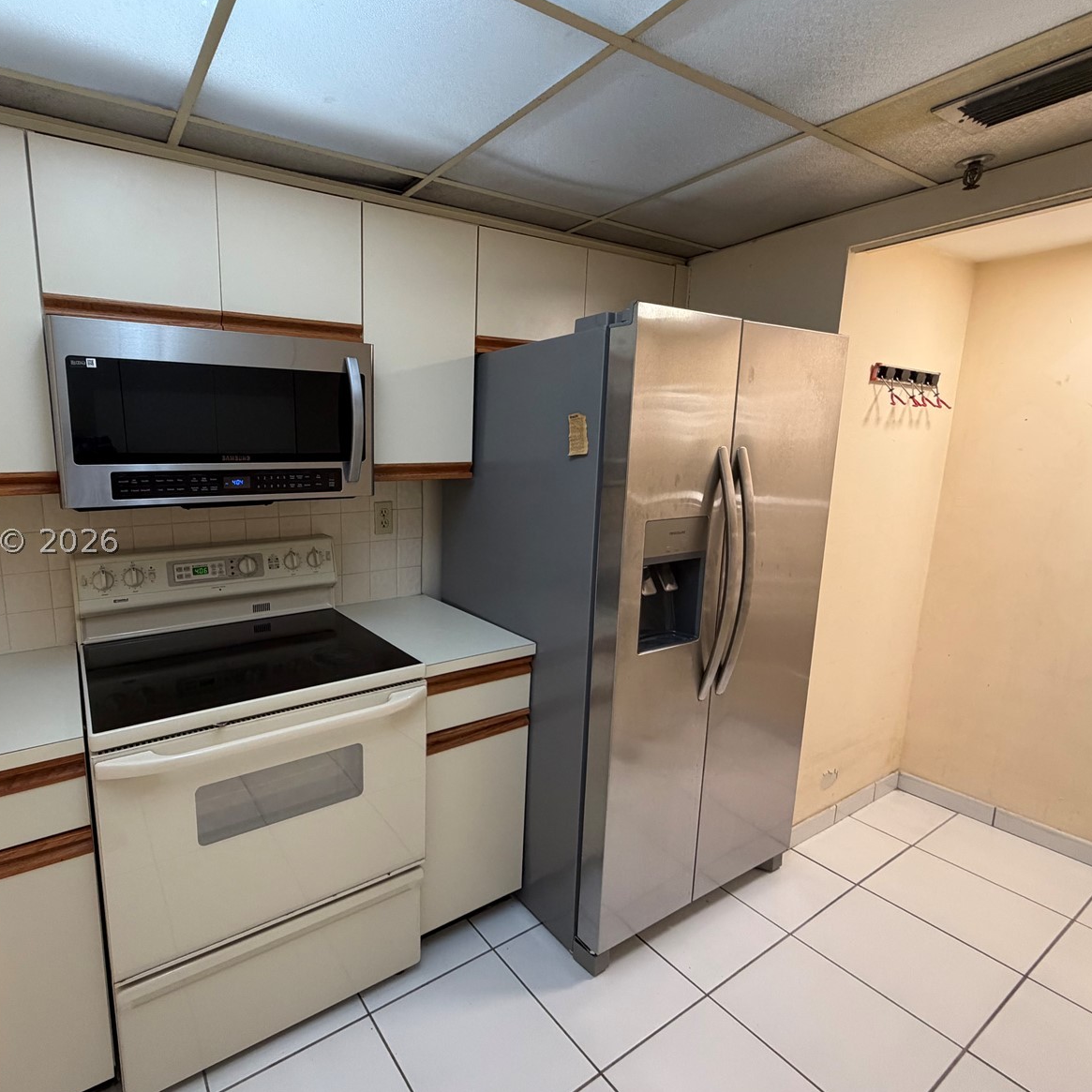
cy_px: 541
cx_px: 406
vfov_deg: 84.0
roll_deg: -0.1
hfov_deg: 82.3
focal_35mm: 17
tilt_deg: -9.8
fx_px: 607
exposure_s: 1/120
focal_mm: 2.22
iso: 320
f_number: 2.2
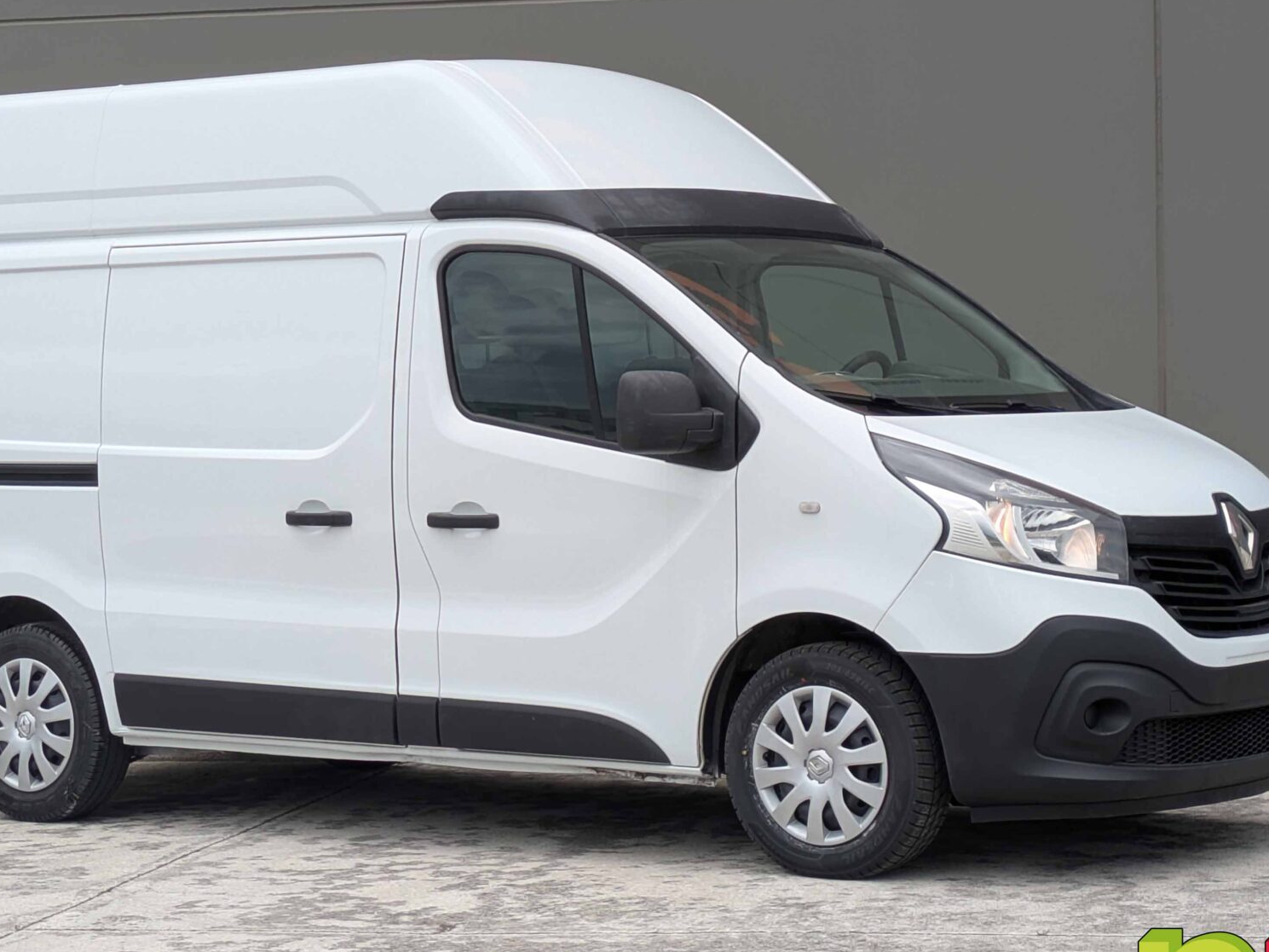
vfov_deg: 42.9
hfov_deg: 55.3
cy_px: 487
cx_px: 606
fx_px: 1210
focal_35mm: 33
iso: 80
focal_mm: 6.86
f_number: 1.8
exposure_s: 1/3200
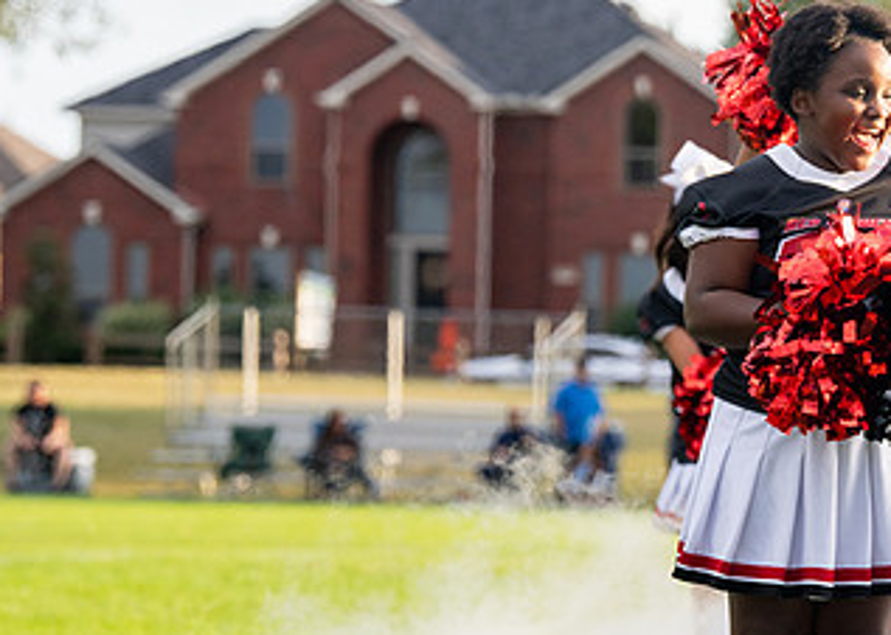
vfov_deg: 6.7
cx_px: 845
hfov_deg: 9.3
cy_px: 304
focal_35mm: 215
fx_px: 5437
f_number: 4
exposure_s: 1/1000
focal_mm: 110
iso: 400
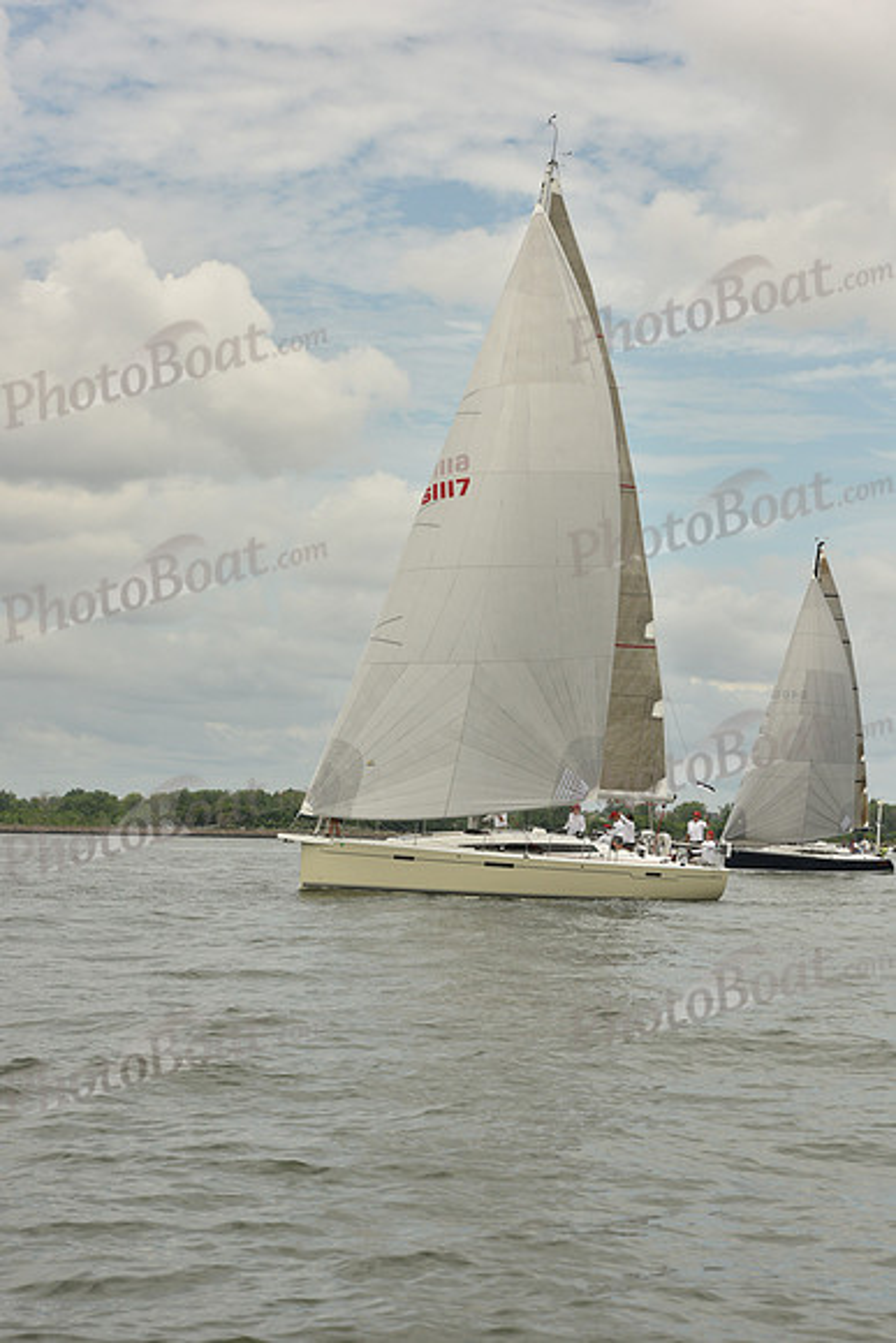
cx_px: 448
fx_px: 3358
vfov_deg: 22.6
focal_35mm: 90
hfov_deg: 15.2
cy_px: 672
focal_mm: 90
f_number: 10
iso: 320
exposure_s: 1/1000
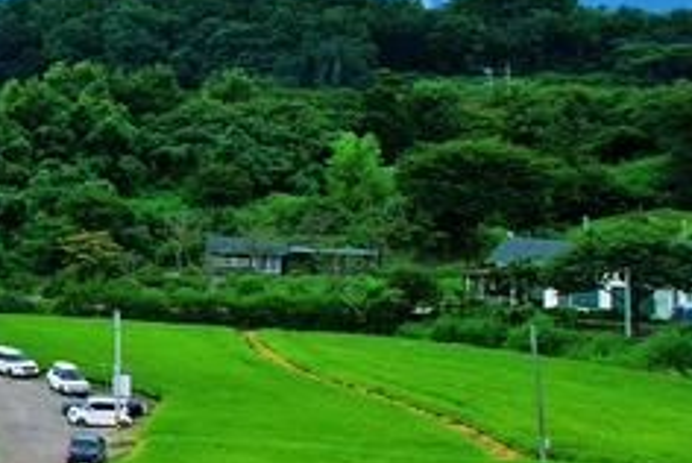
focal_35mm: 107
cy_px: 54
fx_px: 2059
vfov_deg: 12.7
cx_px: -856
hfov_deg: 14.4
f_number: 2.8
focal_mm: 8.38
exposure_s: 1/1250
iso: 100
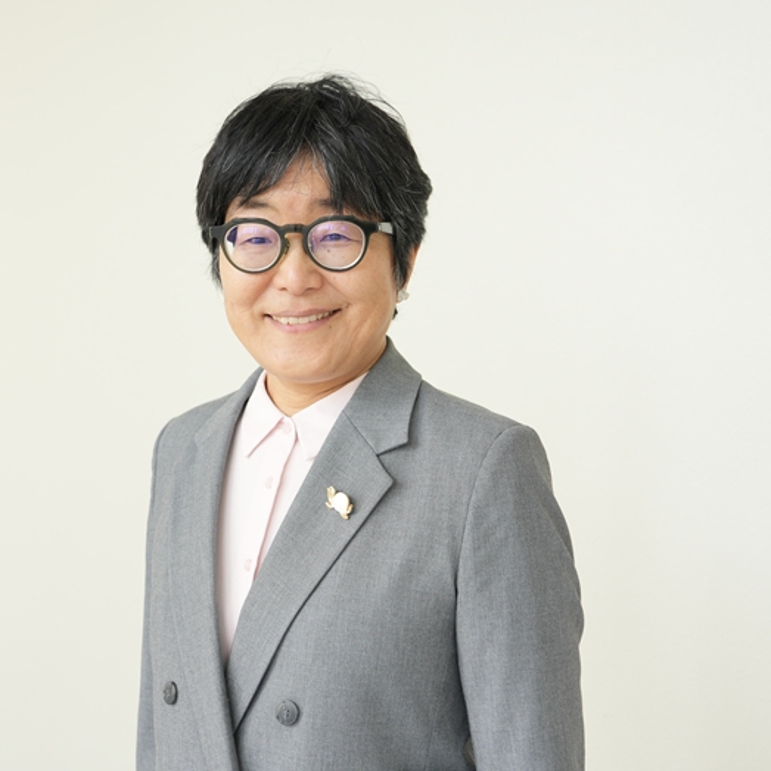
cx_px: 338
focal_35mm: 52
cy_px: 390
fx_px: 1310
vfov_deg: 32.8
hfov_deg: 32.7
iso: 200
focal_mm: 40
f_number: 4.5
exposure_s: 1/40
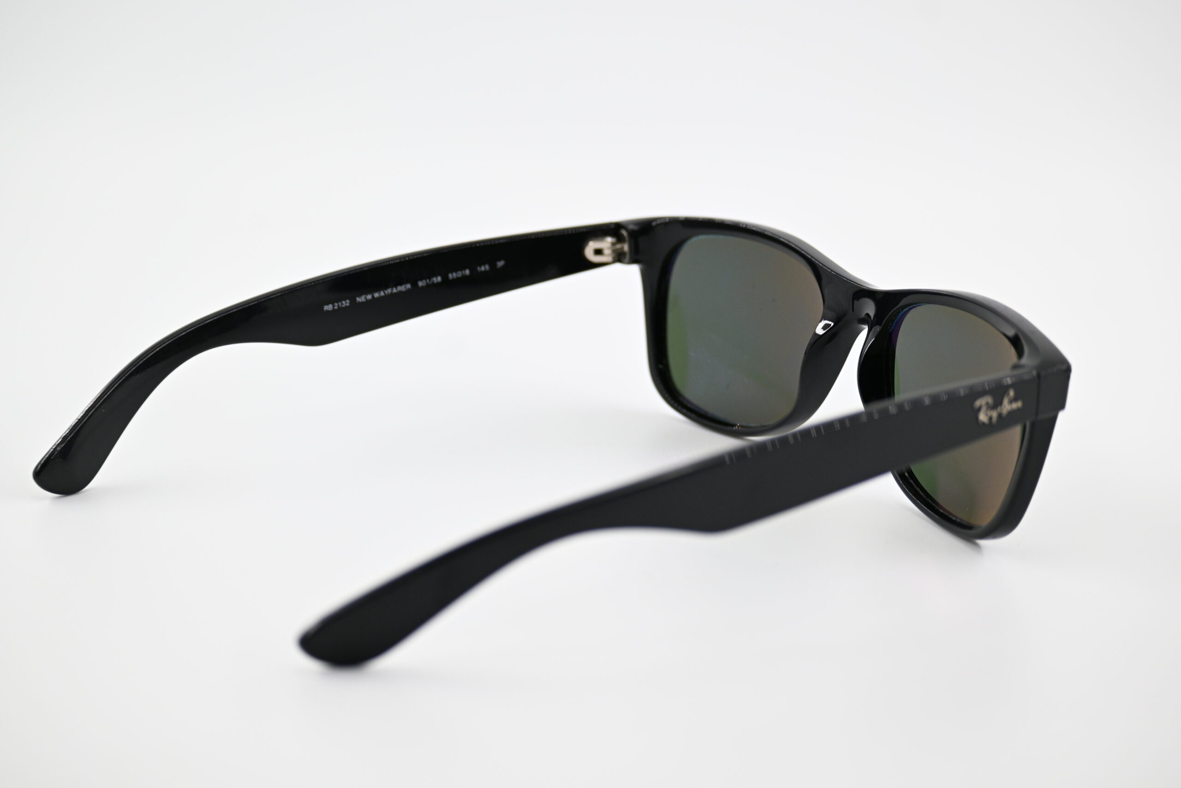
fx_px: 3248
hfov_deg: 20.6
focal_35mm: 99
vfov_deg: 13.8
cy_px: 394
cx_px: 590
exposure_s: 1/400
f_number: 4.8
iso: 400
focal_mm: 66
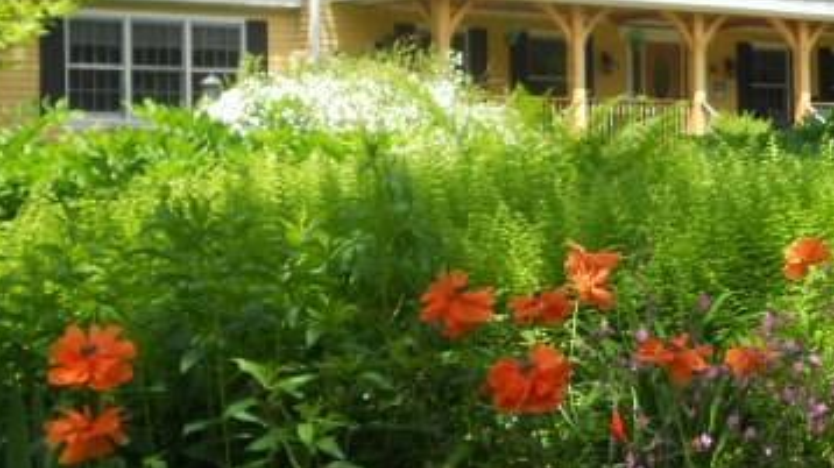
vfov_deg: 16.3
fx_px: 1636
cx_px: 692
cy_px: 182
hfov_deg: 27.9
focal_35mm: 74
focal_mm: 6.9
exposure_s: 1/250
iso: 80
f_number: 3.9
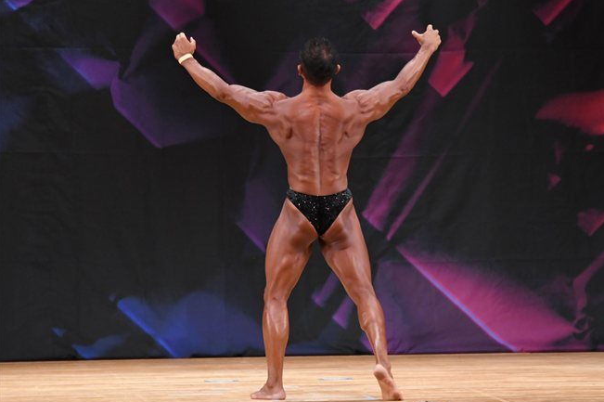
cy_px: 209
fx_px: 4493
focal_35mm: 268
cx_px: 357
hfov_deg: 7.7
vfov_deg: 5.1
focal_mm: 150
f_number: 5.6
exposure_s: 1/400
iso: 3200
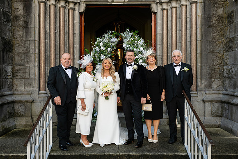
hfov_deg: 48.4
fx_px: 264
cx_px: 119
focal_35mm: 40
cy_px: 80
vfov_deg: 33.4
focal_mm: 40
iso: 500
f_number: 5.6
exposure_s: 1/640
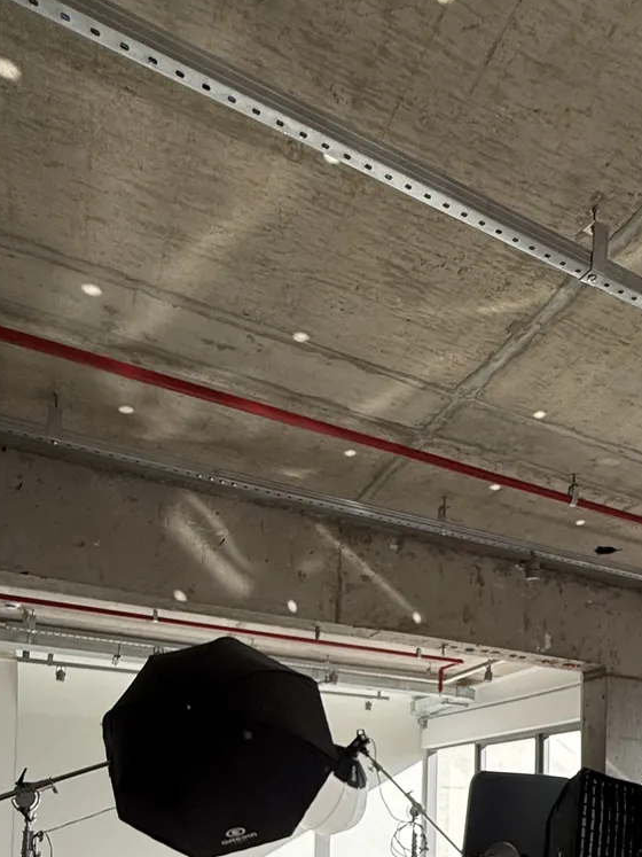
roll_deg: -1.0
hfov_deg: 45.3
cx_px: 476
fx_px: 742
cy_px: 793
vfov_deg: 51.8
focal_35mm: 30
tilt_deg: +3.4
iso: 64
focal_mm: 2.22
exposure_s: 1/234
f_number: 2.2
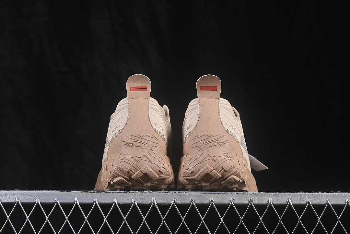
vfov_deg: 18.2
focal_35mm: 75
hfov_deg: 27.0
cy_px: 117
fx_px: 729
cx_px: 175
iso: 160
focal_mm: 50
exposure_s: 1/80
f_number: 7.1
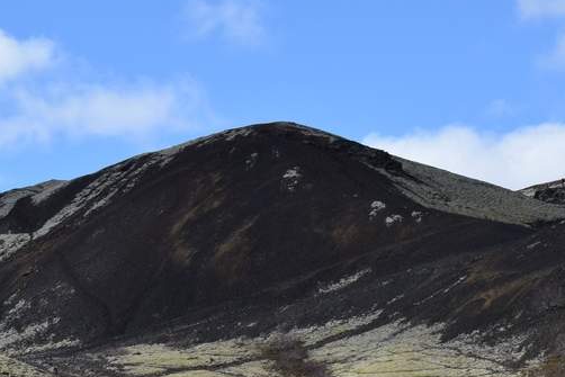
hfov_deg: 19.2
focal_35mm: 104
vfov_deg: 13.0
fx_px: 1633
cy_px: 357
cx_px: 17
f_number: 10
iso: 200
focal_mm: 34
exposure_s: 1/400
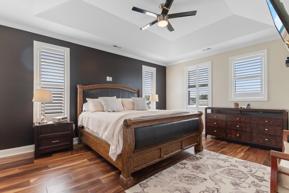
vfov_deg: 73.7
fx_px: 128
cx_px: 144
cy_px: 96
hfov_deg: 96.7
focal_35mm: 16
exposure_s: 1/3
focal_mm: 11
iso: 100
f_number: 4.8
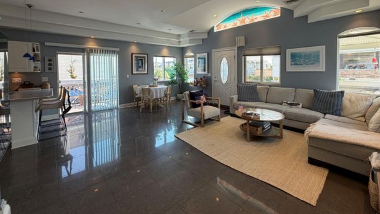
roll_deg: +0.8
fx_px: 161
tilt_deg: -0.8
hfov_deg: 99.4
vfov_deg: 65.5
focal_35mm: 16
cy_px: 74
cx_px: 189
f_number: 2.2
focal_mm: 2.22
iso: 125
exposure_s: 1/120
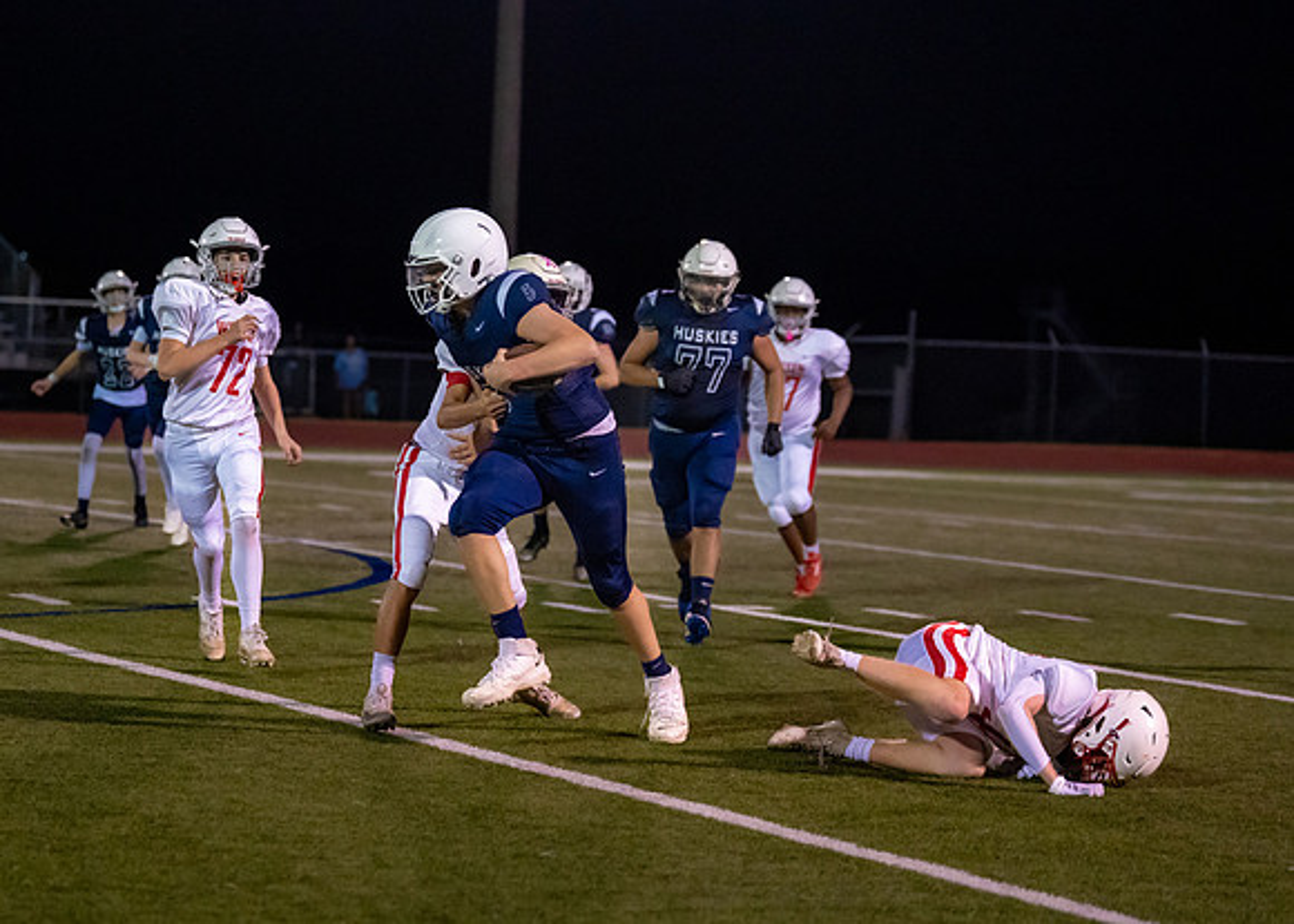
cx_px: 572
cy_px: 469
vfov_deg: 11.4
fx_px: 4634
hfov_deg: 15.9
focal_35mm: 126
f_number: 2.8
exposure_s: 1/1250
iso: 6400
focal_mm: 99
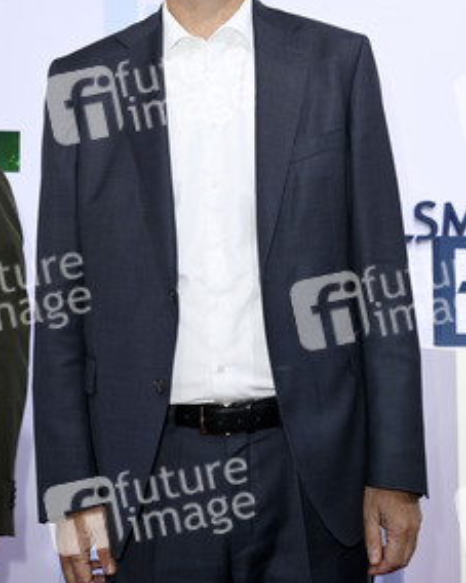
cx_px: 209
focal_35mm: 82
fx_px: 1414
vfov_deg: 23.2
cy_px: 199
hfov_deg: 18.7
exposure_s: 1/250
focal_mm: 62
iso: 400
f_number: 6.3
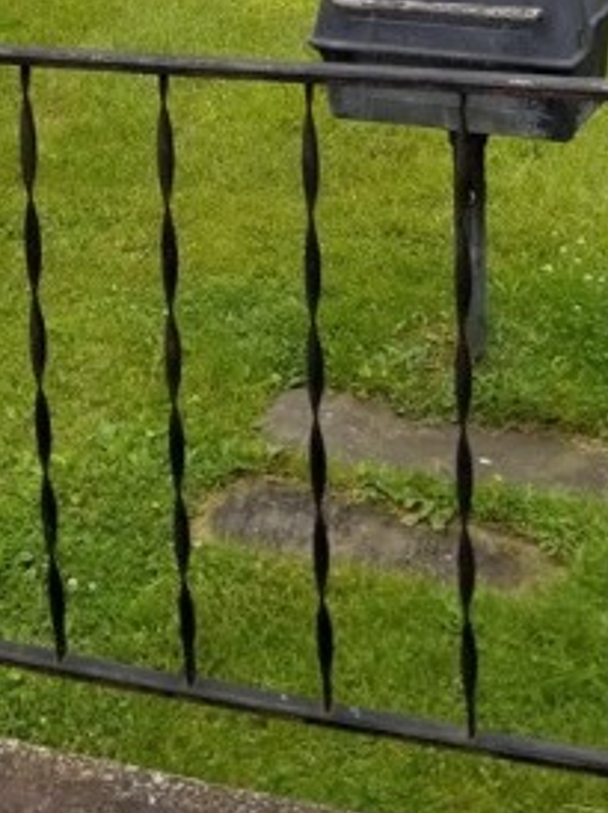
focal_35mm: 73
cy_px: -255
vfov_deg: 23.5
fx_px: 1712
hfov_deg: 20.1
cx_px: 347
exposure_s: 1/1548
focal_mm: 4.3
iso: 50
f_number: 1.7
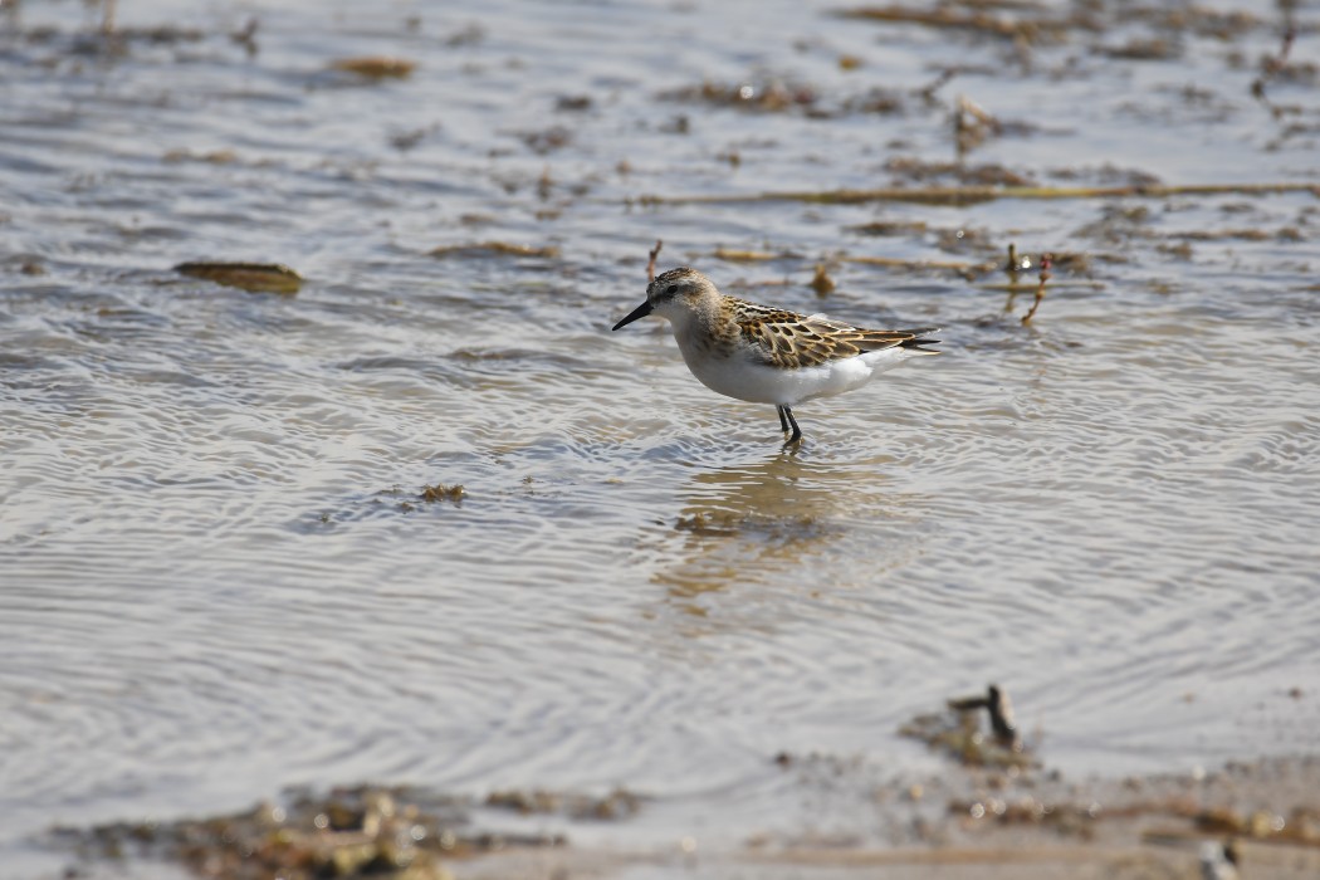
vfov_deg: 1.8
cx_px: 660
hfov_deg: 2.7
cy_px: 440
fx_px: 27498
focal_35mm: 750
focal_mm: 500
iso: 200
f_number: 6.3
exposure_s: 1/800
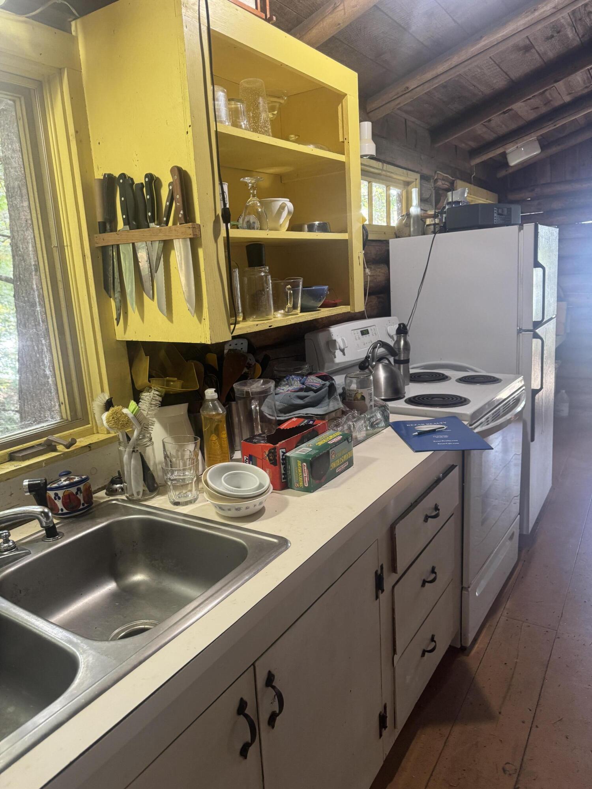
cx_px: 296
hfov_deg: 56.8
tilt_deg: -12.2
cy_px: 394
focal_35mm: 24
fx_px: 547
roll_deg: +1.7
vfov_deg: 71.6
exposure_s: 1/60
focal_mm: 6.76
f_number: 1.78
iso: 320
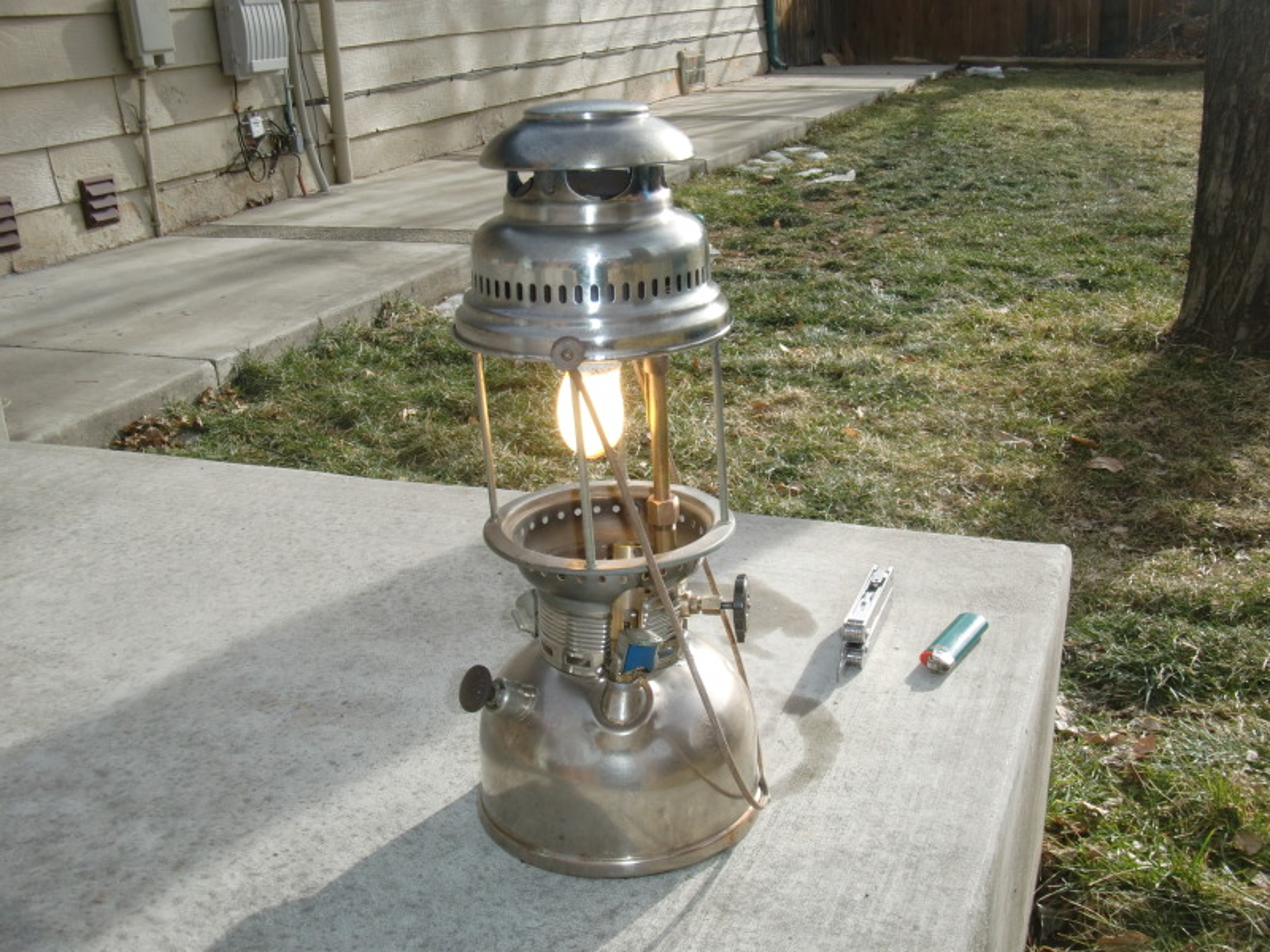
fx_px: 1394
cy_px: 476
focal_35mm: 38
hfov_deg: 49.0
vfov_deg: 37.7
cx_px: 635
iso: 64
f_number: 3.9
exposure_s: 1/250
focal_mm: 6.7
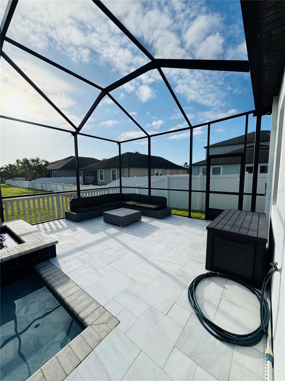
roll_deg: +0.7
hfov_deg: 85.7
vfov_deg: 102.1
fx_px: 154
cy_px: 190
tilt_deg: -5.5
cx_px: 142
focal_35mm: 14
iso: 50
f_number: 2.2
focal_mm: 2.22
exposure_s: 1/1789
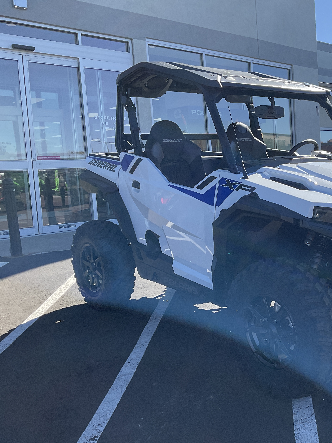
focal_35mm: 39
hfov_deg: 35.1
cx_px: 287
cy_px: 220
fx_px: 499
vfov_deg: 47.9
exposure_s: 1/855
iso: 16
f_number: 1.8
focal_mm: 3
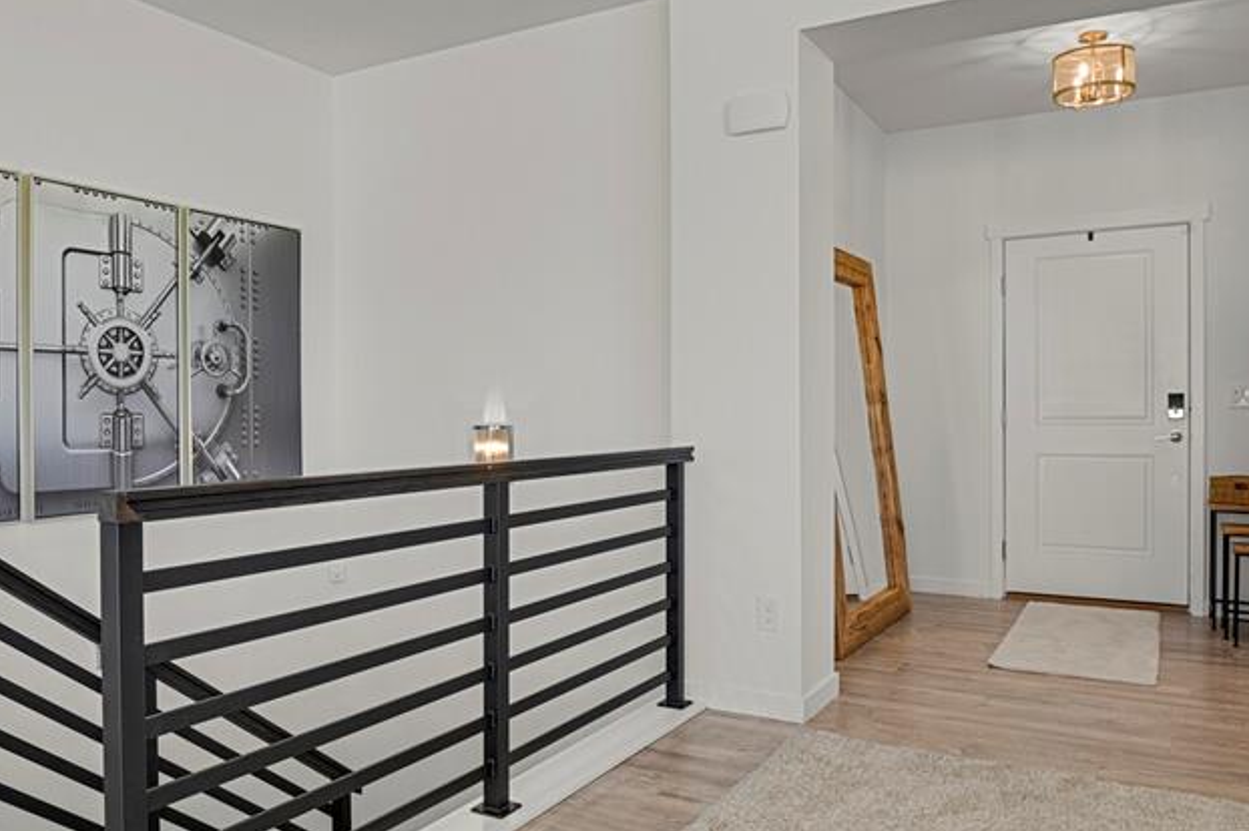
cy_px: 428
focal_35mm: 28
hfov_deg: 65.3
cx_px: 560
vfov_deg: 46.3
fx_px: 971
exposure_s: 1
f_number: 8
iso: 250
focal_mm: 17
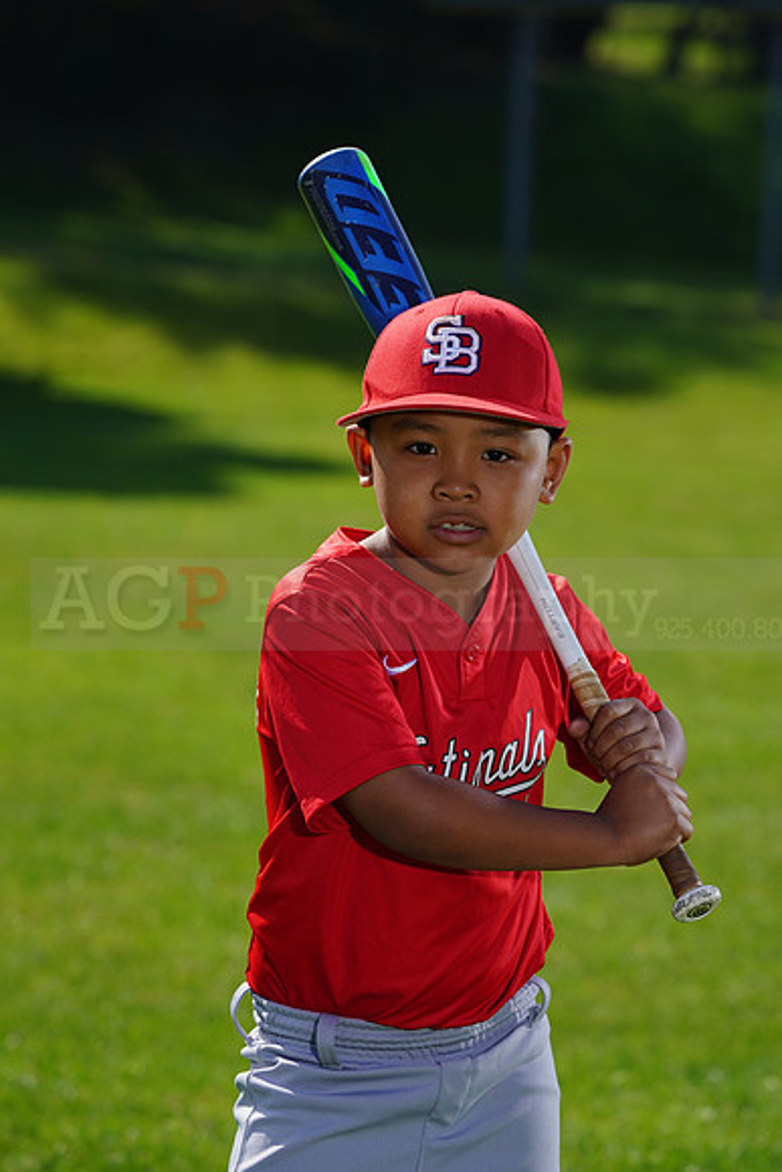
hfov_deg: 6.5
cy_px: 586
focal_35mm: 212
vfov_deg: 9.7
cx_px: 391
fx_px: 6903
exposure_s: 1/250
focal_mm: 212
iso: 100
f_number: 9
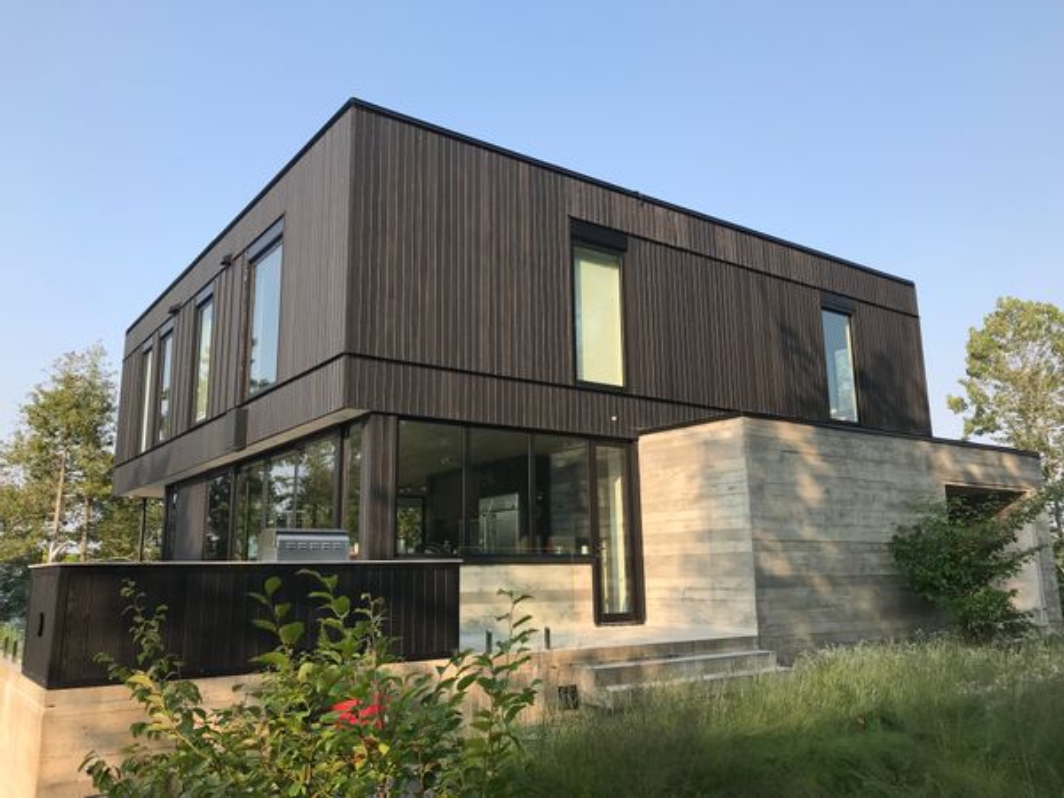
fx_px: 861
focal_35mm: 28
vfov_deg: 49.7
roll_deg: +0.9
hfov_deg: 63.4
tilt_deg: +11.4
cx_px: 532
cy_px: 399
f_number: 1.8
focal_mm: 3.99
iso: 20
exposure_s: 1/847
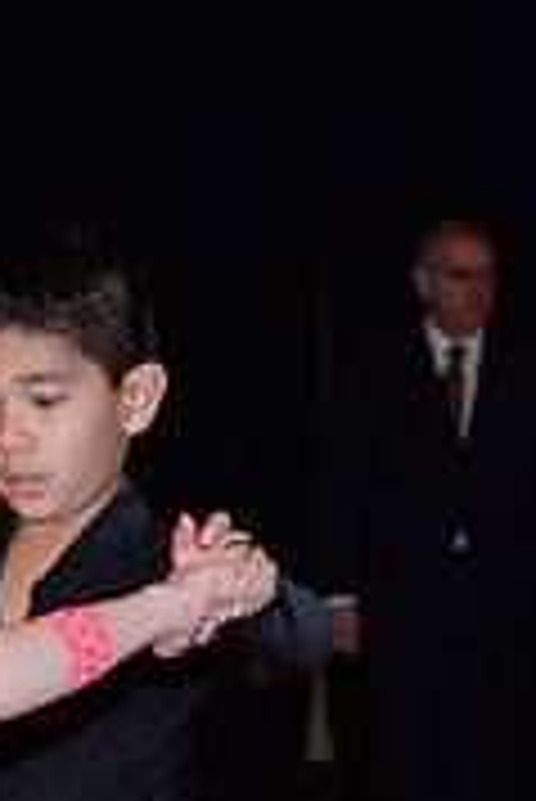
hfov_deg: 6.0
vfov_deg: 8.9
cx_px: -164
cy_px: 1058
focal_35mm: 228
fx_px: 5082
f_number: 5.6
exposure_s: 1/200
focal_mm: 70
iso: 1600
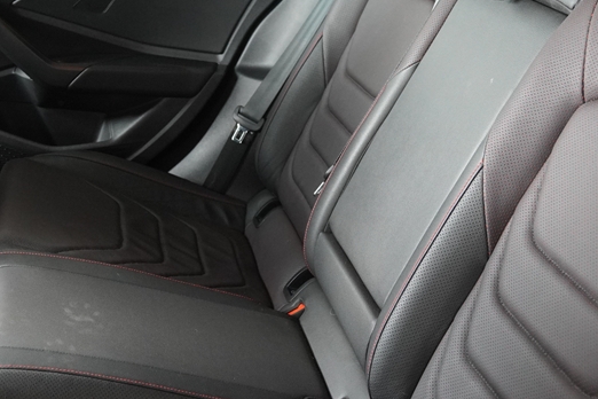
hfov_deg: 39.6
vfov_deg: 26.7
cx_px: 289
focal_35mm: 50
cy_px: 100
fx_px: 830
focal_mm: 17
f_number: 3.2
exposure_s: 1/160
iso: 1600
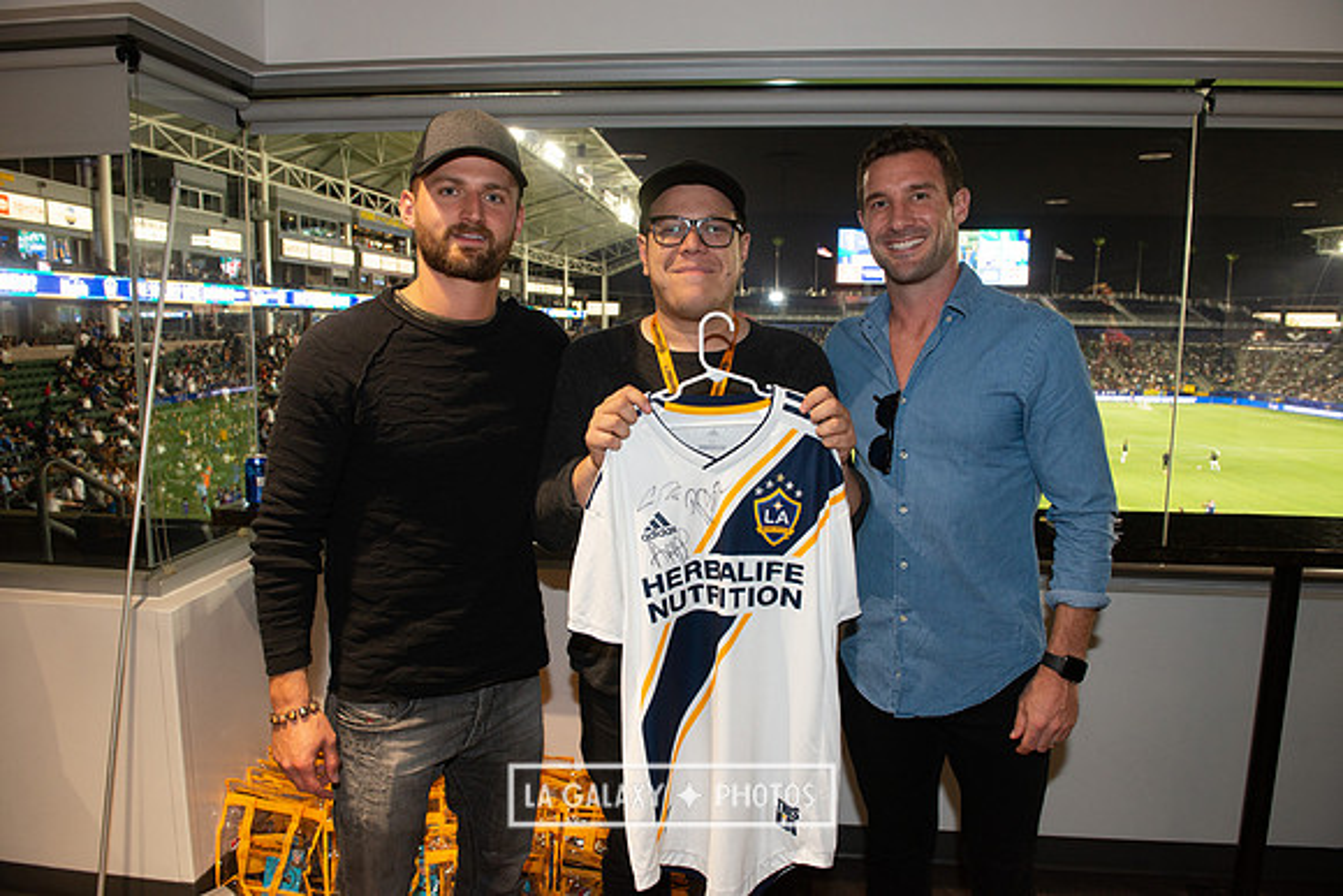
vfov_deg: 53.2
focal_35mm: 24
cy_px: 448
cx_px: 672
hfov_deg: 73.7
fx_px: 896
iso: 640
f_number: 6.3
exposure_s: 1/60
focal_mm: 24
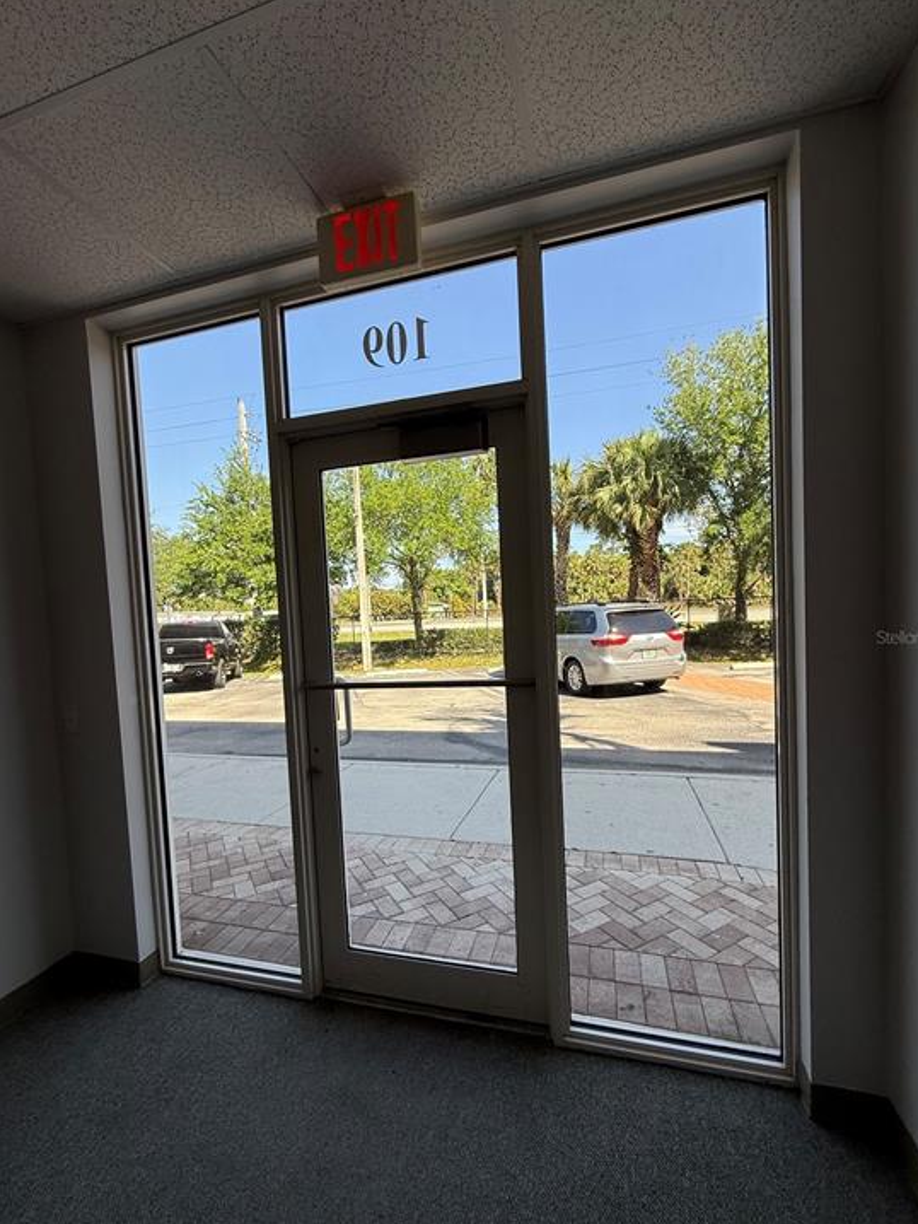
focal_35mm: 15
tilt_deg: -1.5
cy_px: 637
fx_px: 530
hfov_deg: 81.8
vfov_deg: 98.1
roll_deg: +2.9
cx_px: 462
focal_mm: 2.22
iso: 50
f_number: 2.2
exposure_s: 1/416
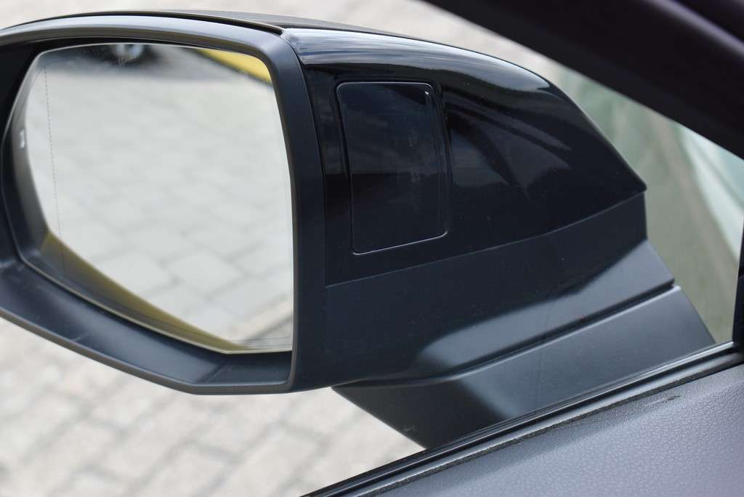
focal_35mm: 82
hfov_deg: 24.6
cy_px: 248
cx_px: 372
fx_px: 1706
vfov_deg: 16.6
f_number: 7.1
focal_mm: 55
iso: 400
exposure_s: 1/200
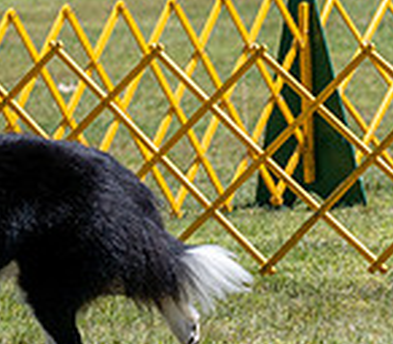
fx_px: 6257
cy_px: -43
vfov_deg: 3.2
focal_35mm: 518
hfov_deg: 3.6
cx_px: -3
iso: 500
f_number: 7.1
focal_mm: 124
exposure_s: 1/1600
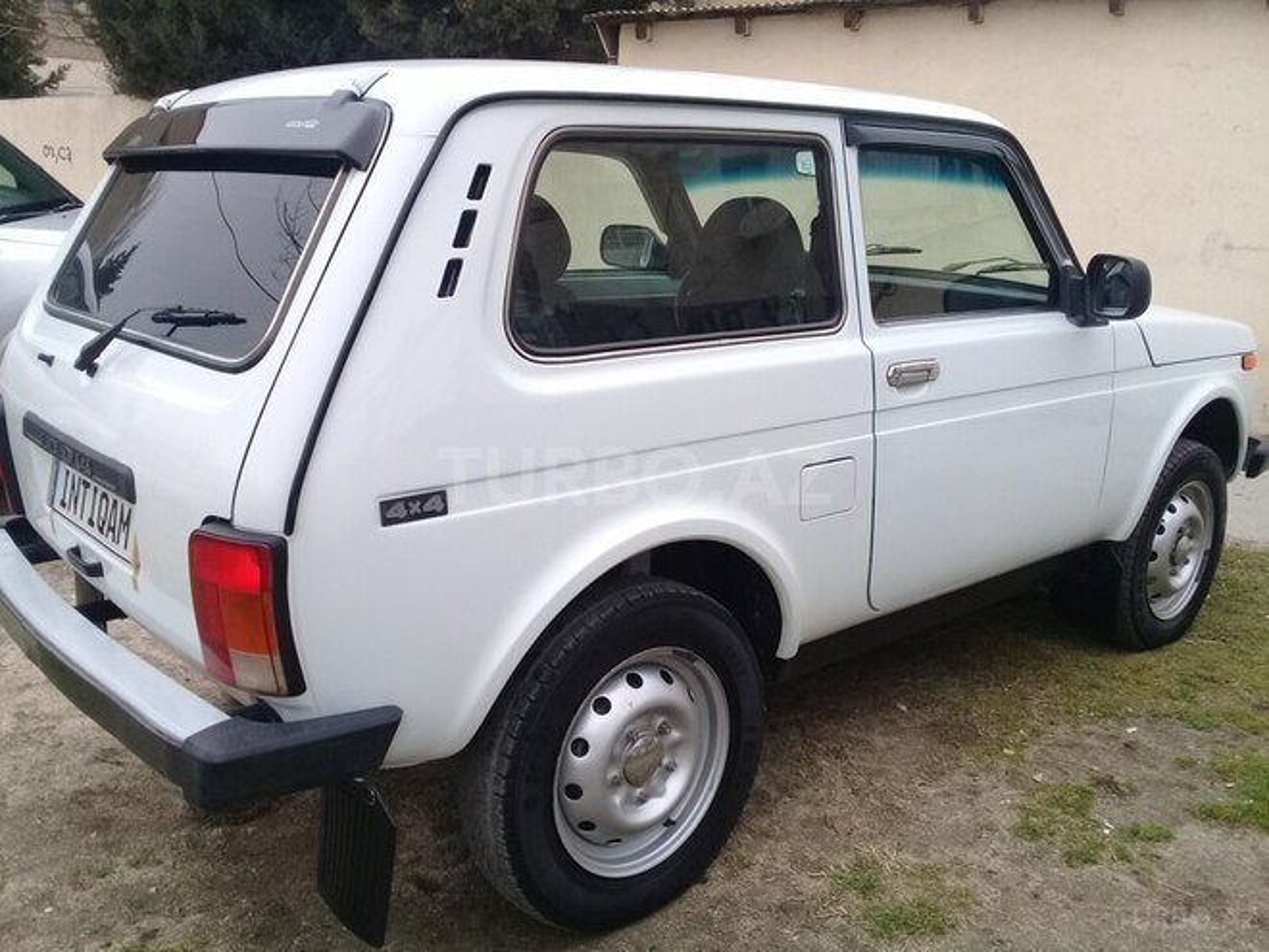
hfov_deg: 58.4
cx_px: 634
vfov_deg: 45.4
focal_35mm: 31
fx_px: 1136
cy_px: 476
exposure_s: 1/50
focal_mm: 3.3
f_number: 2.2
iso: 64
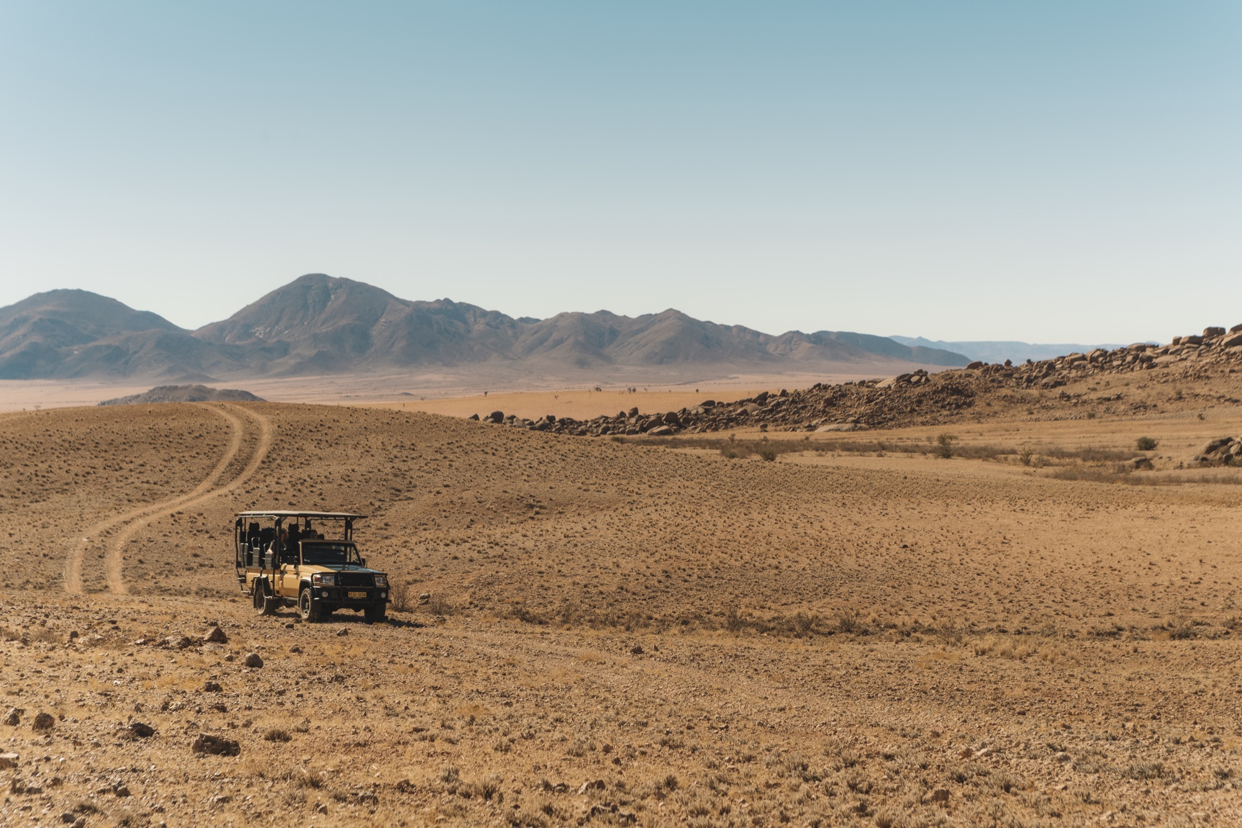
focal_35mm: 70
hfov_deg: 28.8
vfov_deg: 19.5
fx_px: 2415
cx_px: 621
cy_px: 414
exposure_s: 1/160
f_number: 8
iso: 100
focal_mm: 70
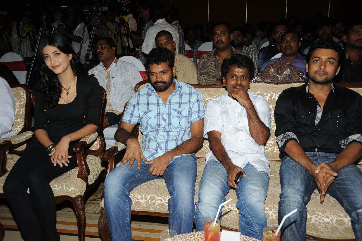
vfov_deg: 37.8
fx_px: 352
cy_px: 120
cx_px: 181
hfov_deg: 54.5
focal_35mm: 35
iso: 200
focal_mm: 35
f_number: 8
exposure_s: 1/125
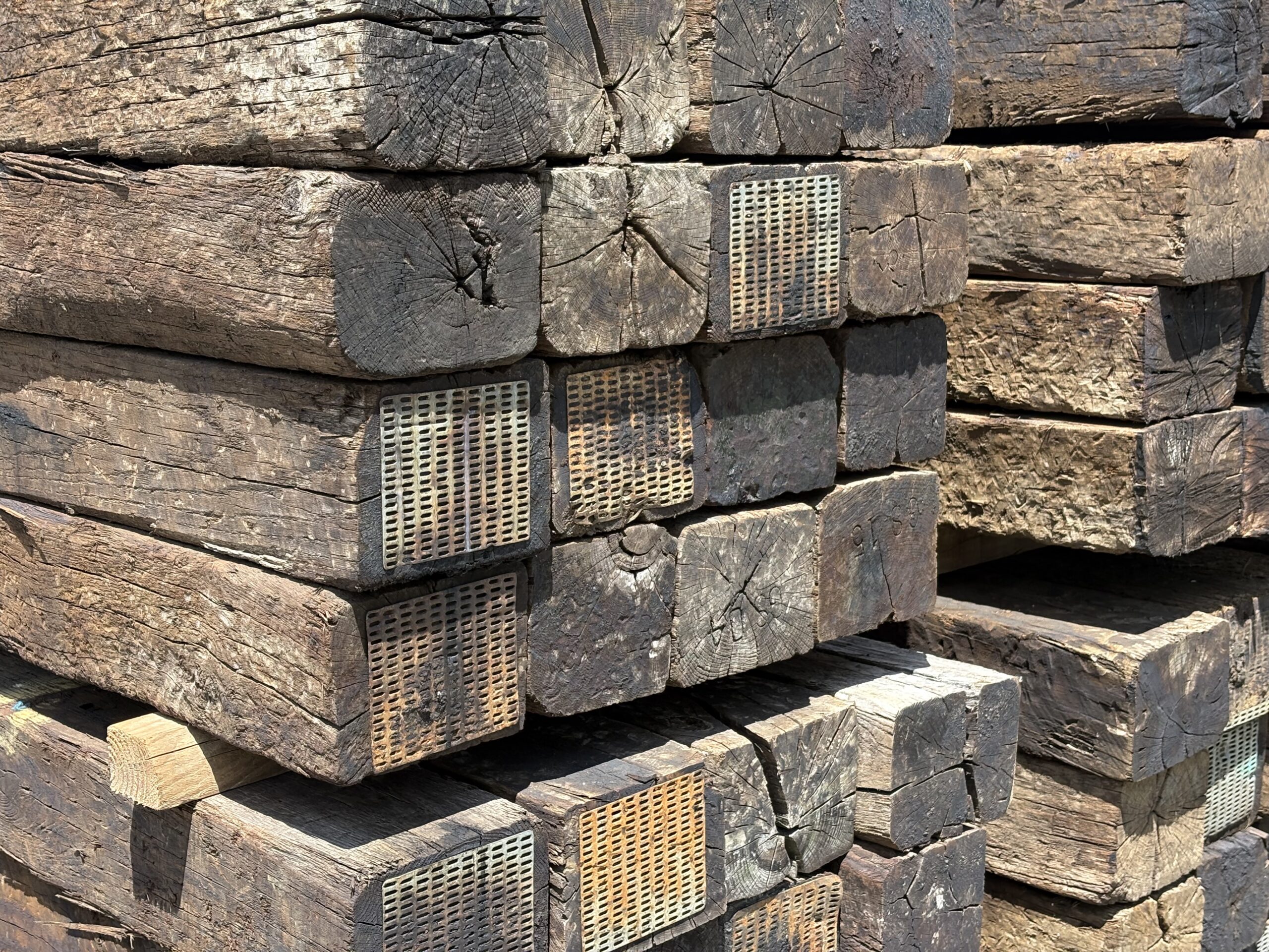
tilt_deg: -8.3
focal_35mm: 52
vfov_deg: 28.0
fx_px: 1906
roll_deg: +2.0
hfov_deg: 36.8
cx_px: 634
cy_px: 476
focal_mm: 5.96
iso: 40
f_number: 1.6
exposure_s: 1/987
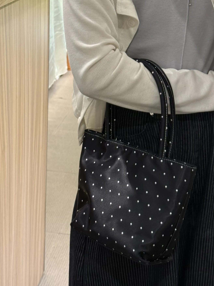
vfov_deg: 24.9
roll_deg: -1.2
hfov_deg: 18.9
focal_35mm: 78
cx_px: 108
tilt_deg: -24.9
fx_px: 643
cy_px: 102
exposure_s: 1/60
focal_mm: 6.76
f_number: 1.78
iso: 250
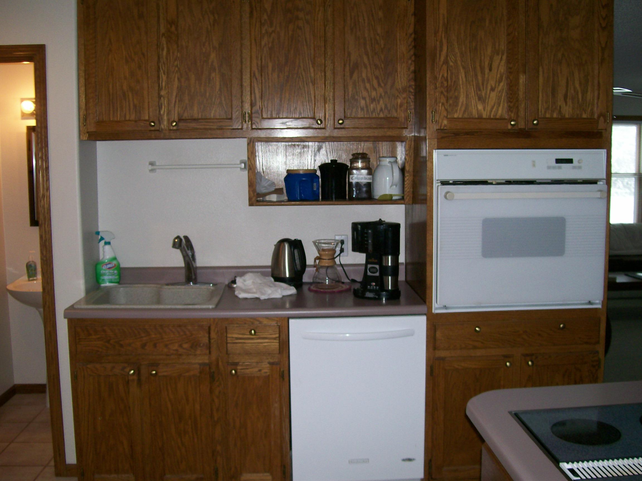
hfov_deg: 51.4
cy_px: 240
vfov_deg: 39.7
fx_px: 668
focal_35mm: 36
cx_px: 321
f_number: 2.7
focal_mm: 6
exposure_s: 1/64
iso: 80
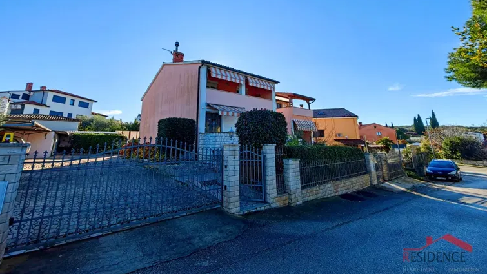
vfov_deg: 69.0
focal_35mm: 15
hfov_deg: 102.9
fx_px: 194
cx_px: 233
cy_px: 96
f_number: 2.2
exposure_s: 1/1600
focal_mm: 1.76
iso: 50
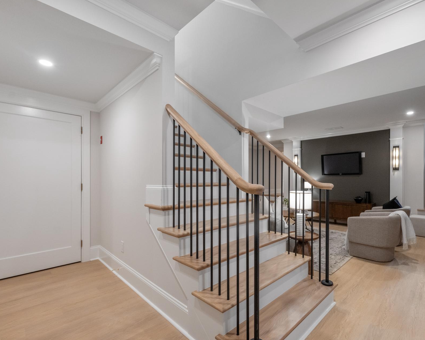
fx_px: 214
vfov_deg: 76.9
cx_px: 243
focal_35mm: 17
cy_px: 181
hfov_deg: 89.1
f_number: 5.6
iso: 1250
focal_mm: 14
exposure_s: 1/60
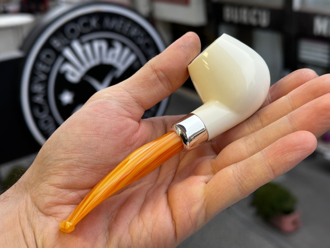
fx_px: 458
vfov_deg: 30.3
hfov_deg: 39.7
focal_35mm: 48
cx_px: 165
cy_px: 124
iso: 50
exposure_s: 1/50
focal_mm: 6.86
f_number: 1.78
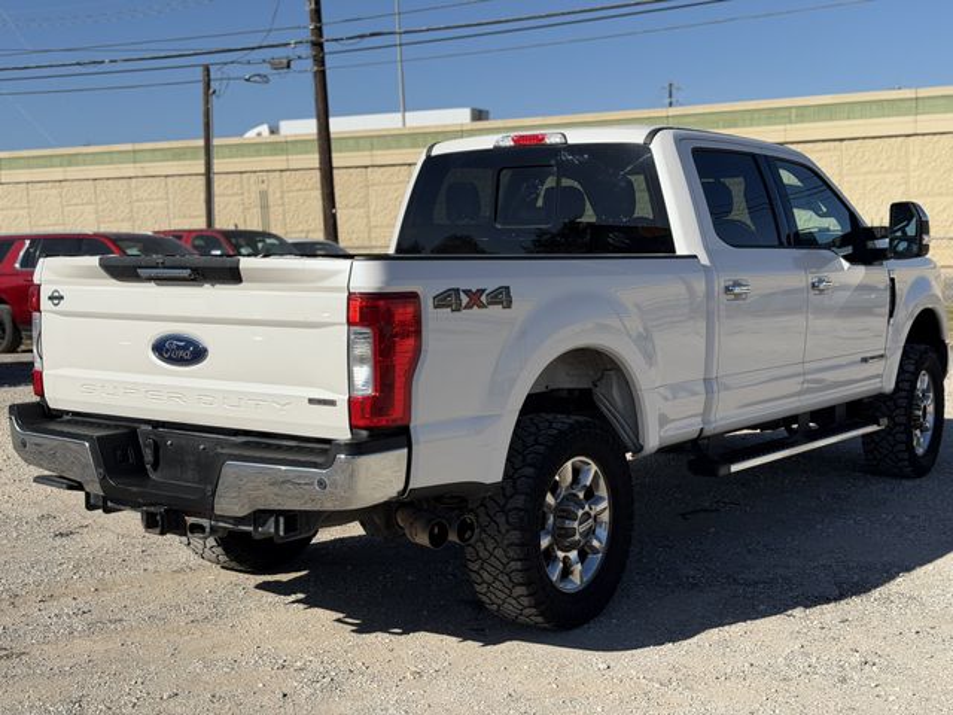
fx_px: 1321
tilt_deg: -4.9
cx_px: 476
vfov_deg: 30.3
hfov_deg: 39.7
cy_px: 358
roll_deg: +3.2
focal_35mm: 48
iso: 64
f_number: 1.78
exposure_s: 1/8772
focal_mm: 6.76
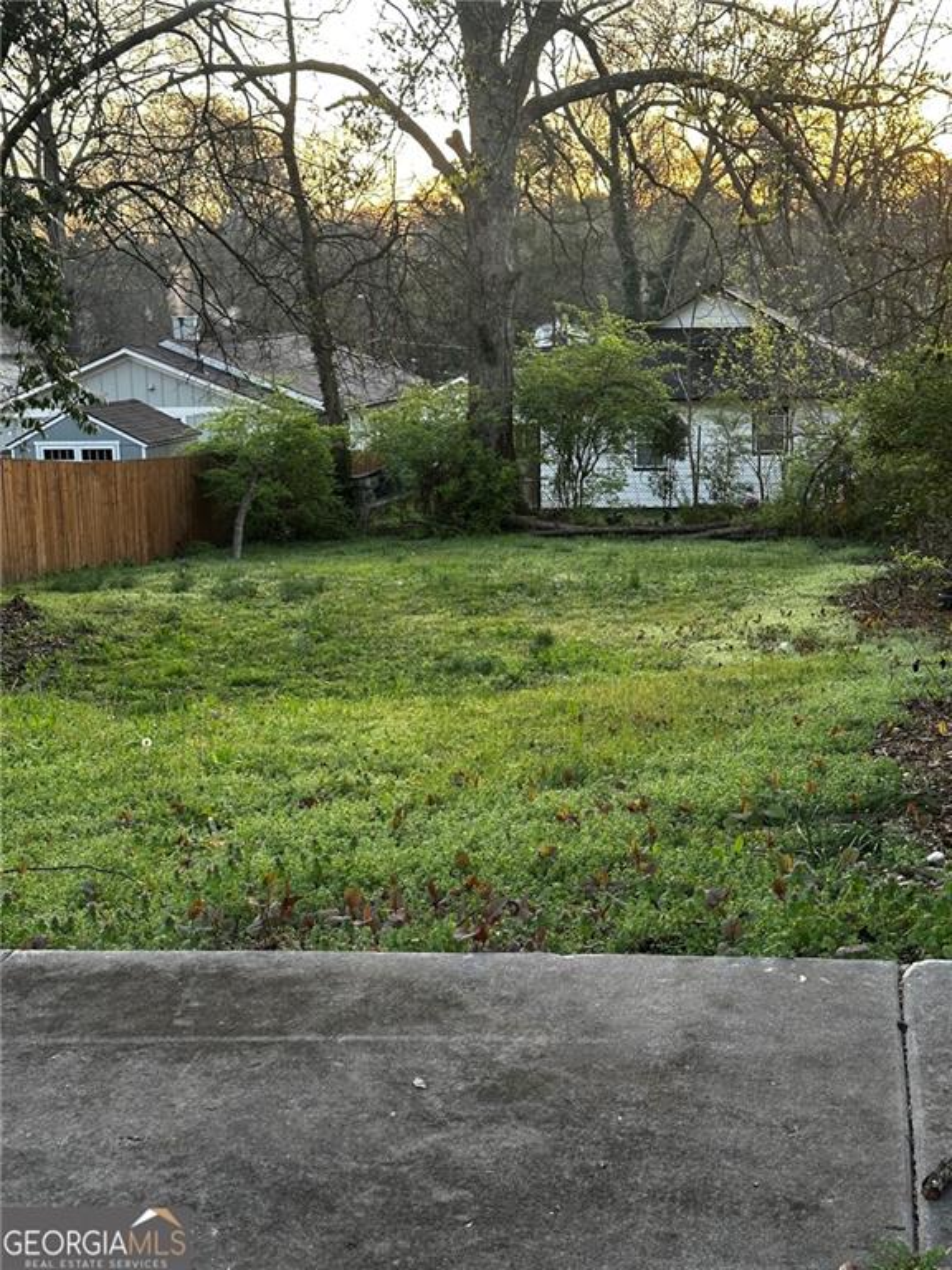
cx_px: 476
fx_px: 1760
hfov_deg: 30.3
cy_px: 635
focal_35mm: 48
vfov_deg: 39.7
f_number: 1.78
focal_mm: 6.86
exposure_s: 1/85
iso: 80
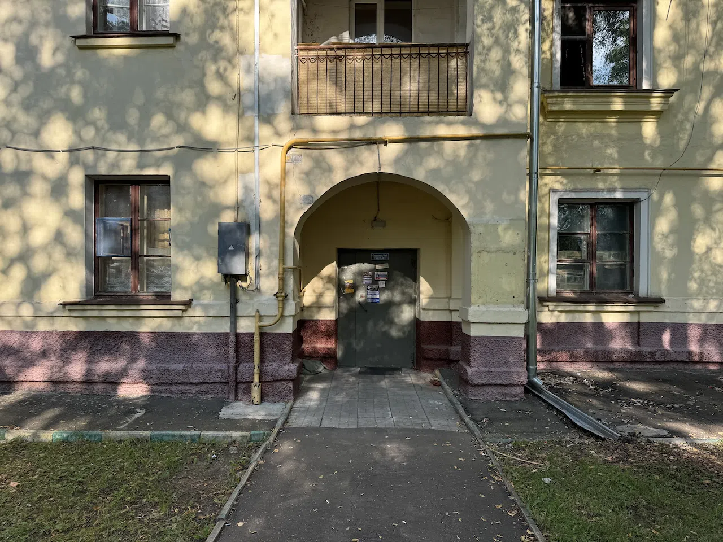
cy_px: 271
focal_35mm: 24
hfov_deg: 71.6
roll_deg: -0.1
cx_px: 362
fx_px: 501
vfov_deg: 56.8
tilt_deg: +0.3
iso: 80
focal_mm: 6.76
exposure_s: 1/664
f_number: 1.78
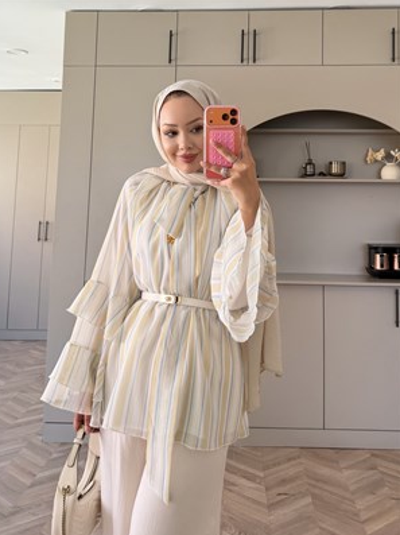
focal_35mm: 25
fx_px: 386
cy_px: 273
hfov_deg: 54.8
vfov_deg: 69.4
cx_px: 194
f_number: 1.78
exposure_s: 1/121
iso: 100
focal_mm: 6.76
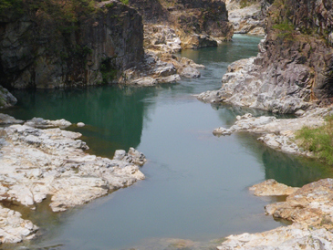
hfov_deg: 21.2
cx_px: 217
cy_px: -3
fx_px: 885
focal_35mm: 92
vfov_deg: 15.8
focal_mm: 7.5
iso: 50
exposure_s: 1/200
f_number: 5
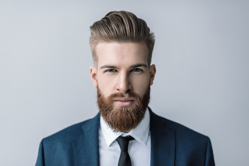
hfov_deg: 54.4
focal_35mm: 35
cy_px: 83
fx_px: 242
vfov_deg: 37.9
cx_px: 124
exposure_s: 1/200
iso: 400
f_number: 2
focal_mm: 35
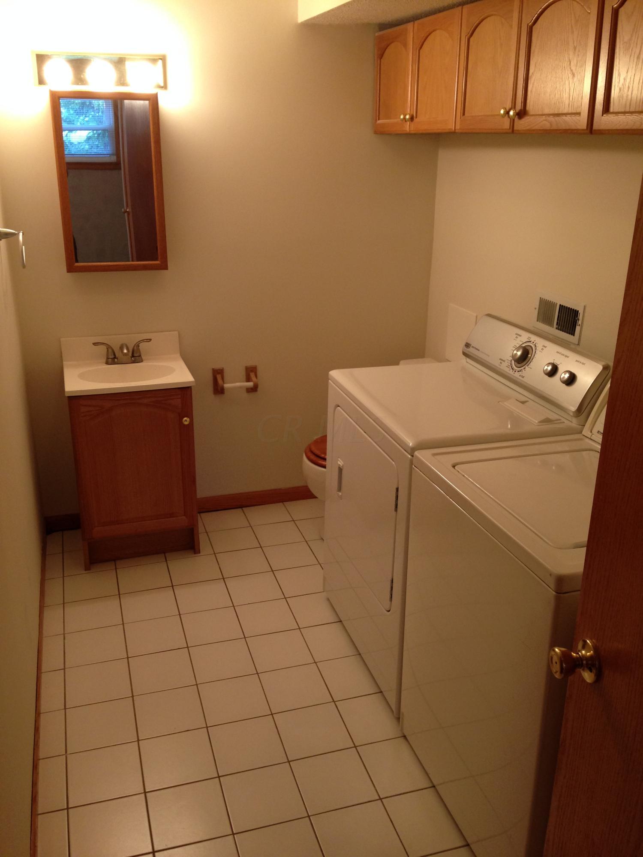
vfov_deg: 55.4
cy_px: 428
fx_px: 817
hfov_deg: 42.9
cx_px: 322
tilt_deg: -20.6
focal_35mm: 33
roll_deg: +0.1
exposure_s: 1/20
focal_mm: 4.12
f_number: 2.4
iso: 100
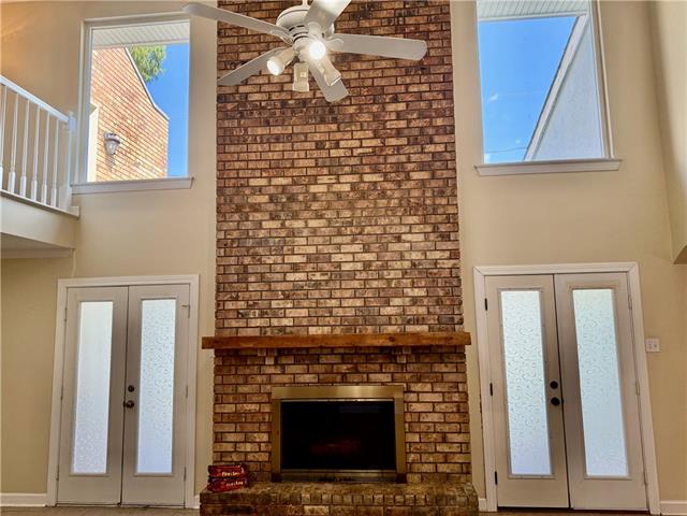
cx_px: 344
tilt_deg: +8.4
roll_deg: +1.1
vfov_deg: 56.8
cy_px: 258
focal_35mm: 24
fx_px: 476
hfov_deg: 71.6
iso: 125
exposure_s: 1/183
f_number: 1.78
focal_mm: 6.76
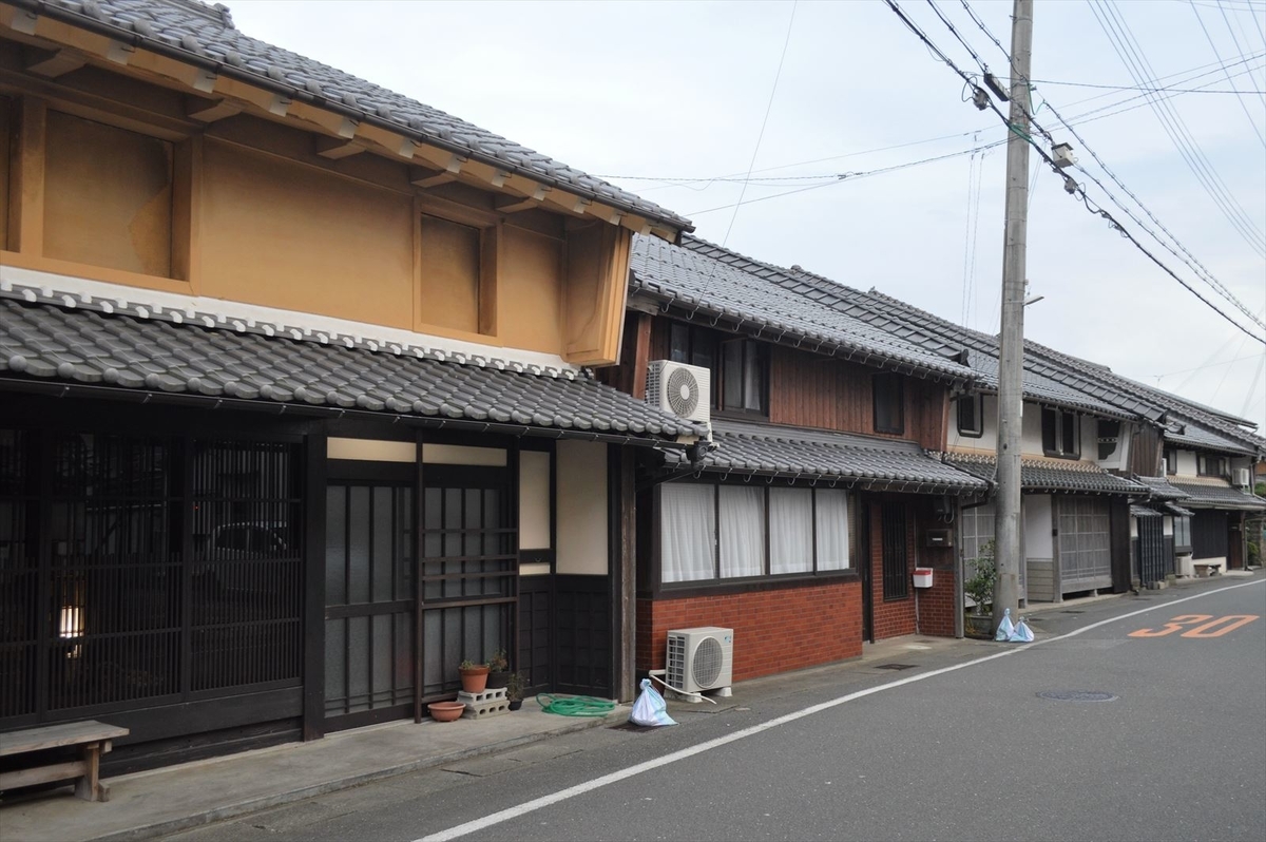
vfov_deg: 47.9
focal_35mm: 27
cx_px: 633
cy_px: 421
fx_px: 949
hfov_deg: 67.4
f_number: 3.5
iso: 400
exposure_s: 1/50
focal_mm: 18
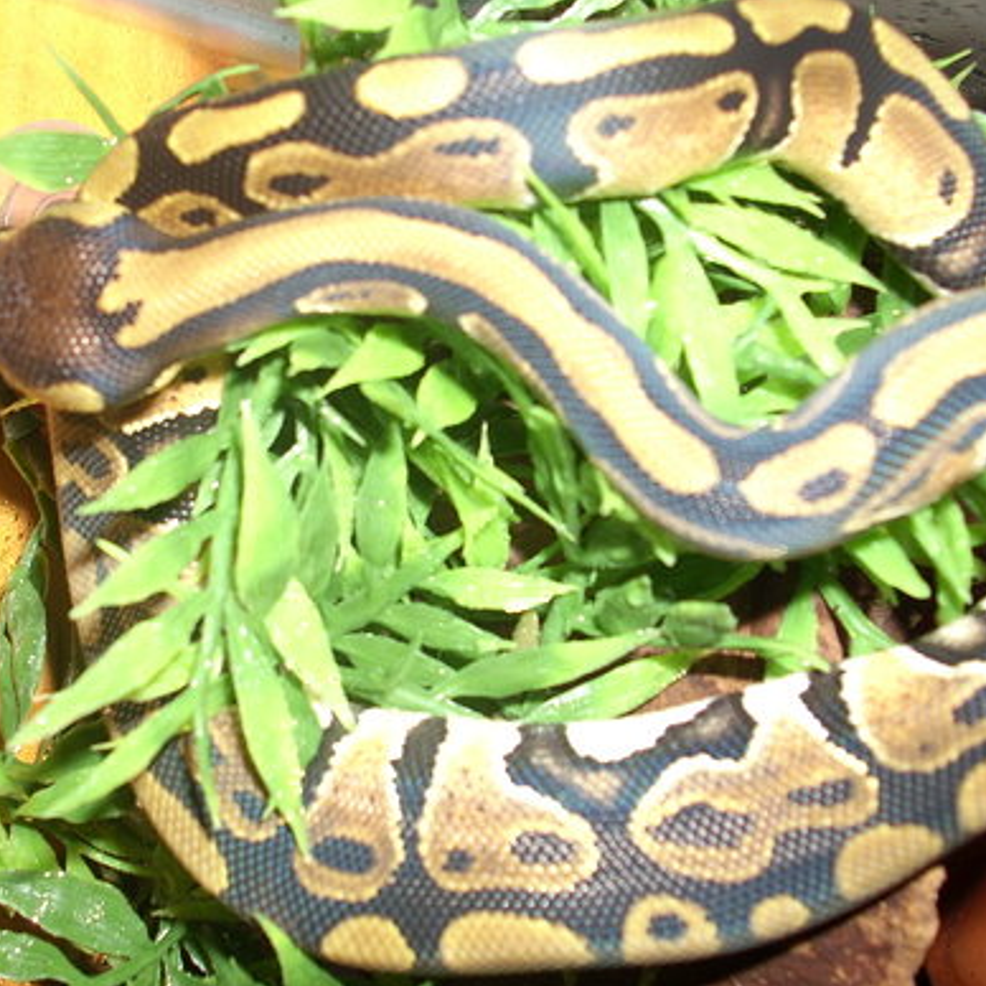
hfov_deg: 31.5
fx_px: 1740
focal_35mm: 54
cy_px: 501
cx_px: 381
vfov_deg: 31.6
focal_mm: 6.2
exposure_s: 1/60
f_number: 2.8
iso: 64
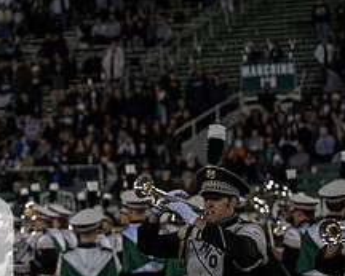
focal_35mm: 264
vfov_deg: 5.9
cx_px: -107
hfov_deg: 7.2
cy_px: 270
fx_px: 2697
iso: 250
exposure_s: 1/500
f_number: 2.8
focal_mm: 70
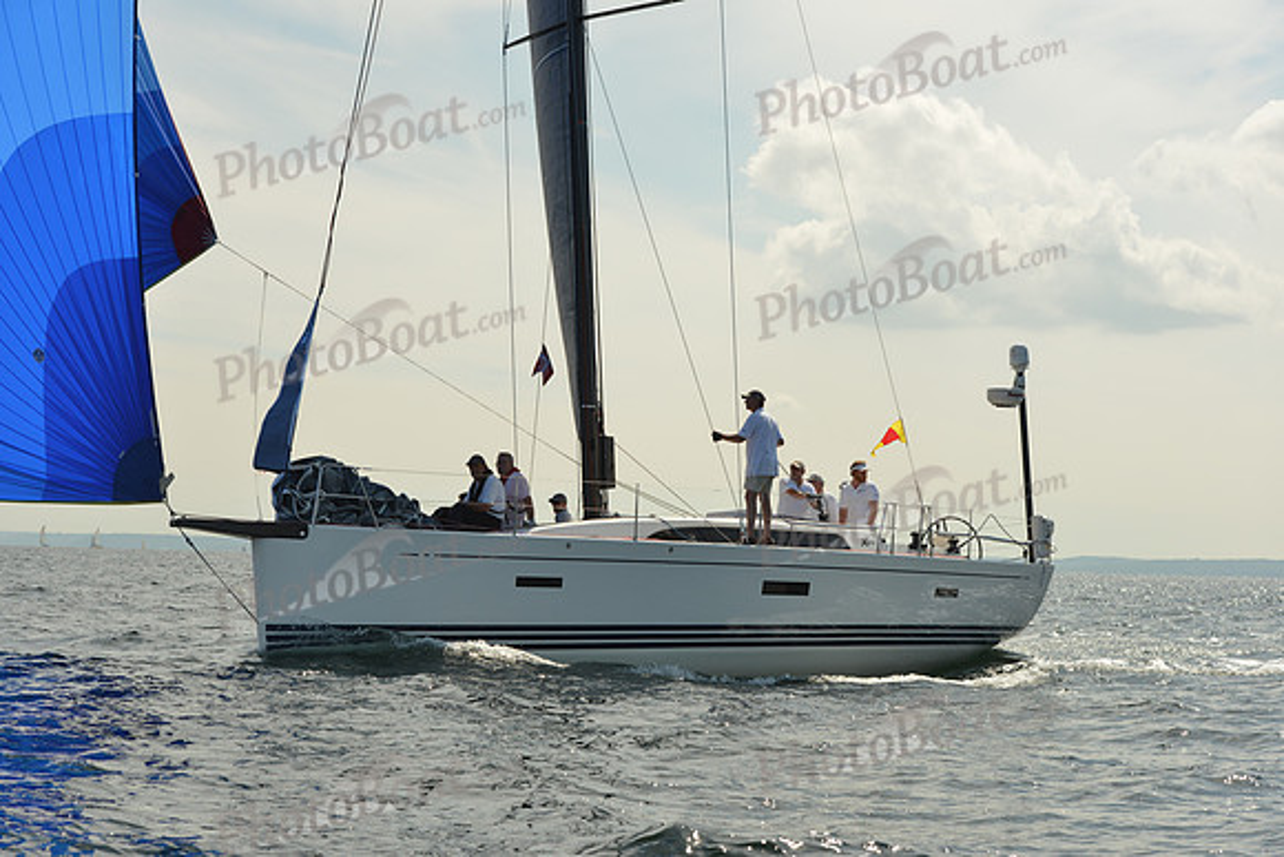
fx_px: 2497
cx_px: 642
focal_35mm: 70
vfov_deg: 19.5
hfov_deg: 28.8
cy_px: 428
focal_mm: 70
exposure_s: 1/1250
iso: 320
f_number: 9
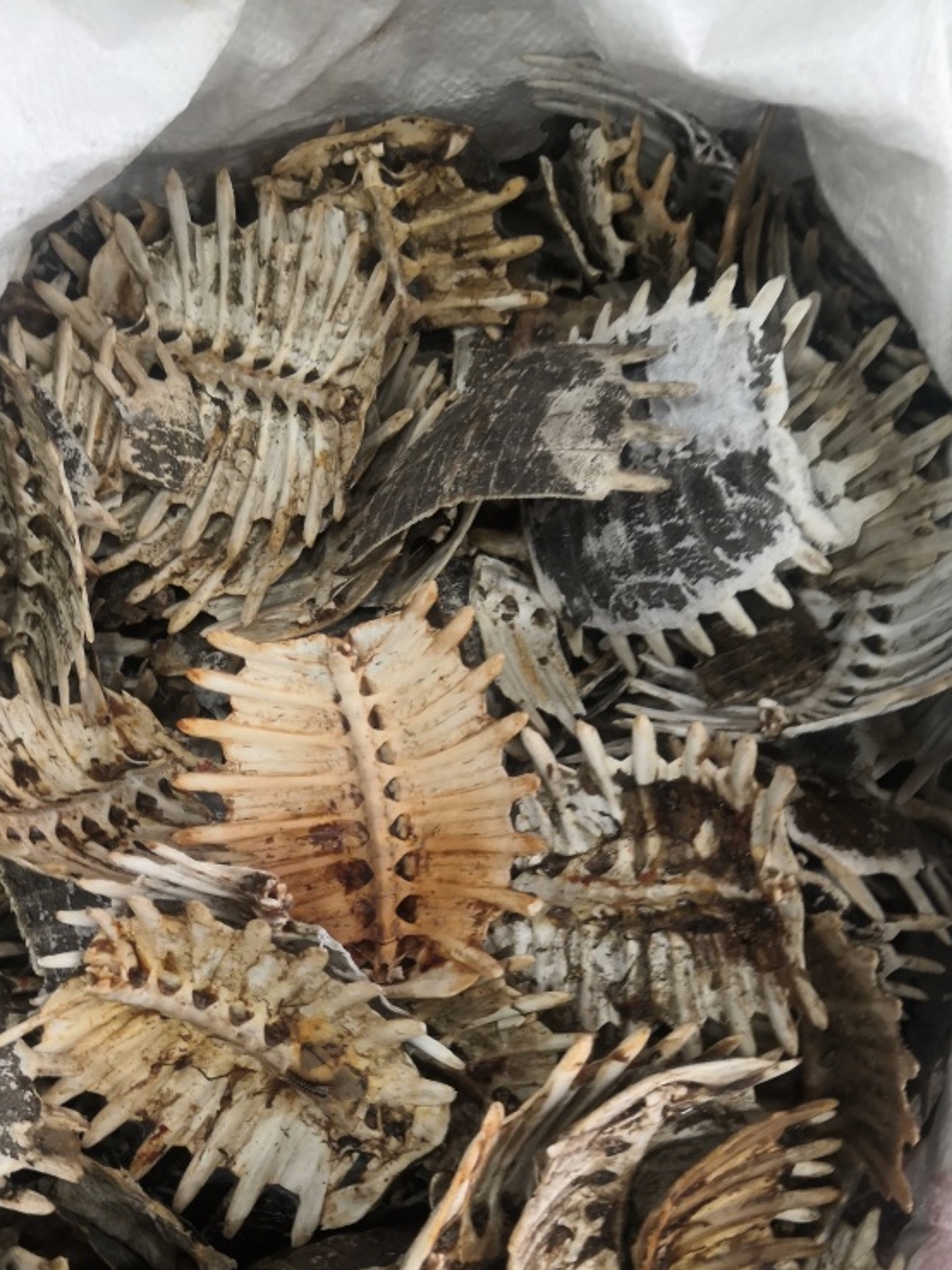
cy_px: 901
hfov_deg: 36.4
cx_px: 314
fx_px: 1431
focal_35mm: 39
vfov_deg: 46.7
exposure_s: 1/50
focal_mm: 3.95
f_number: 1.8
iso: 200
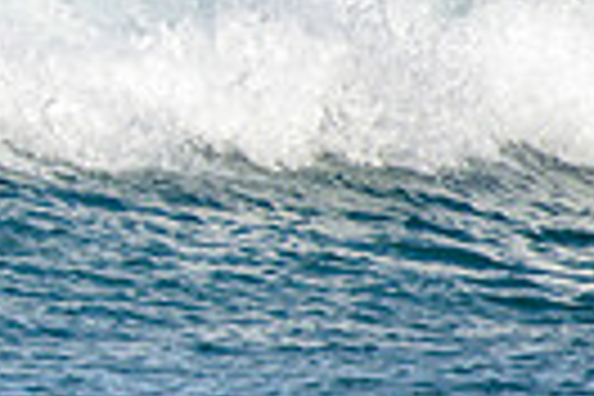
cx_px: -662
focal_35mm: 2702
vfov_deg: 0.5
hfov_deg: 0.8
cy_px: 69
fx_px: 44580
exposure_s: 1/2000
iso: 220
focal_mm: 500
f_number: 5.6
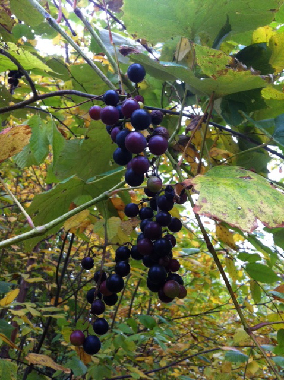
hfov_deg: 40.6
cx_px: 142
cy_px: 190
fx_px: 384
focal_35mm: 35
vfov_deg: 52.7
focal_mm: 3.85
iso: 125
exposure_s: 1/120
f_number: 2.8
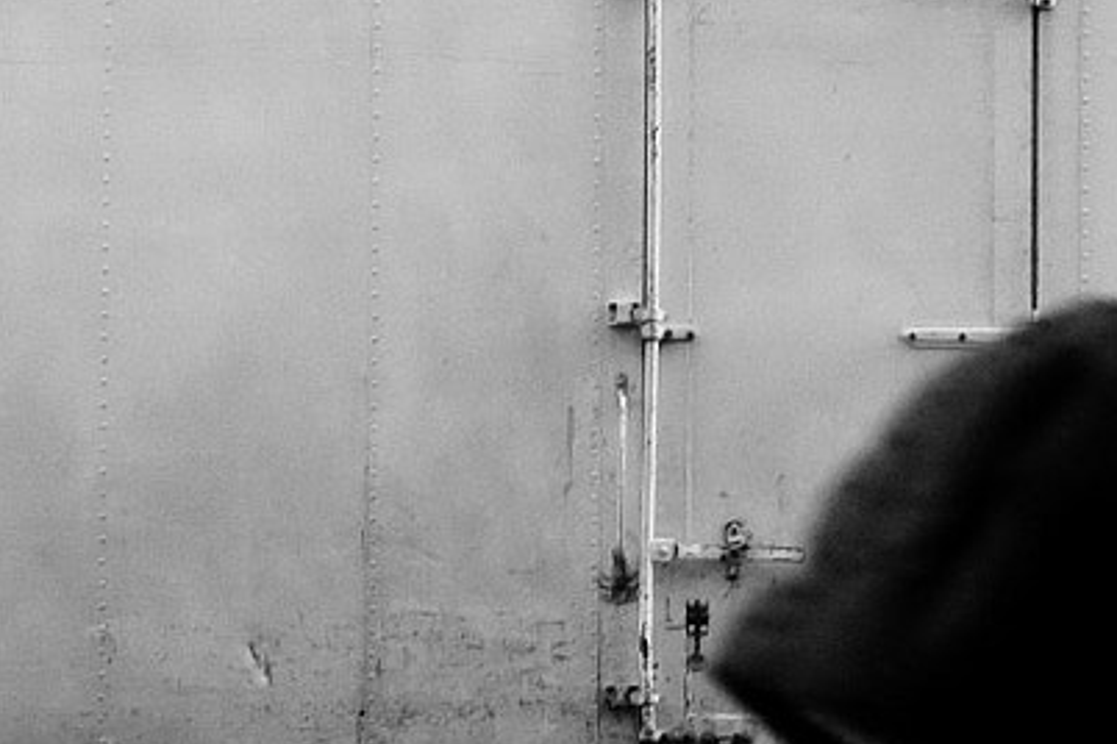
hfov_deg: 12.6
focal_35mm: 163
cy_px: 818
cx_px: 439
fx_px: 5057
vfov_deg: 8.4
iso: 3200
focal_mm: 27
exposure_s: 1/125
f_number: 2.8
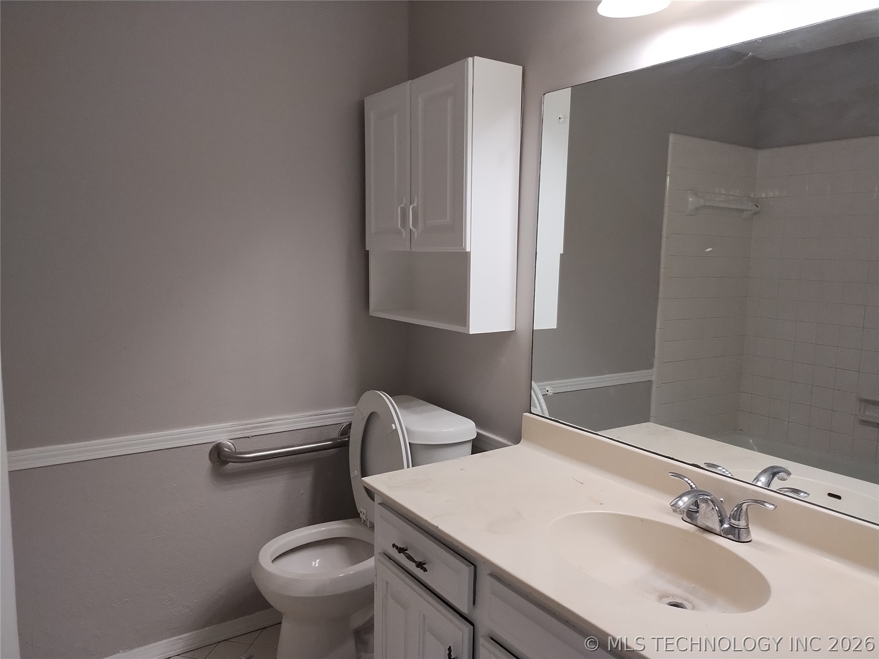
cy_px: 330
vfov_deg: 54.9
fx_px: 635
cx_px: 440
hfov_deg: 69.4
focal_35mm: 25
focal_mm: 4.71
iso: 144
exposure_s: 1/120
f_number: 1.7
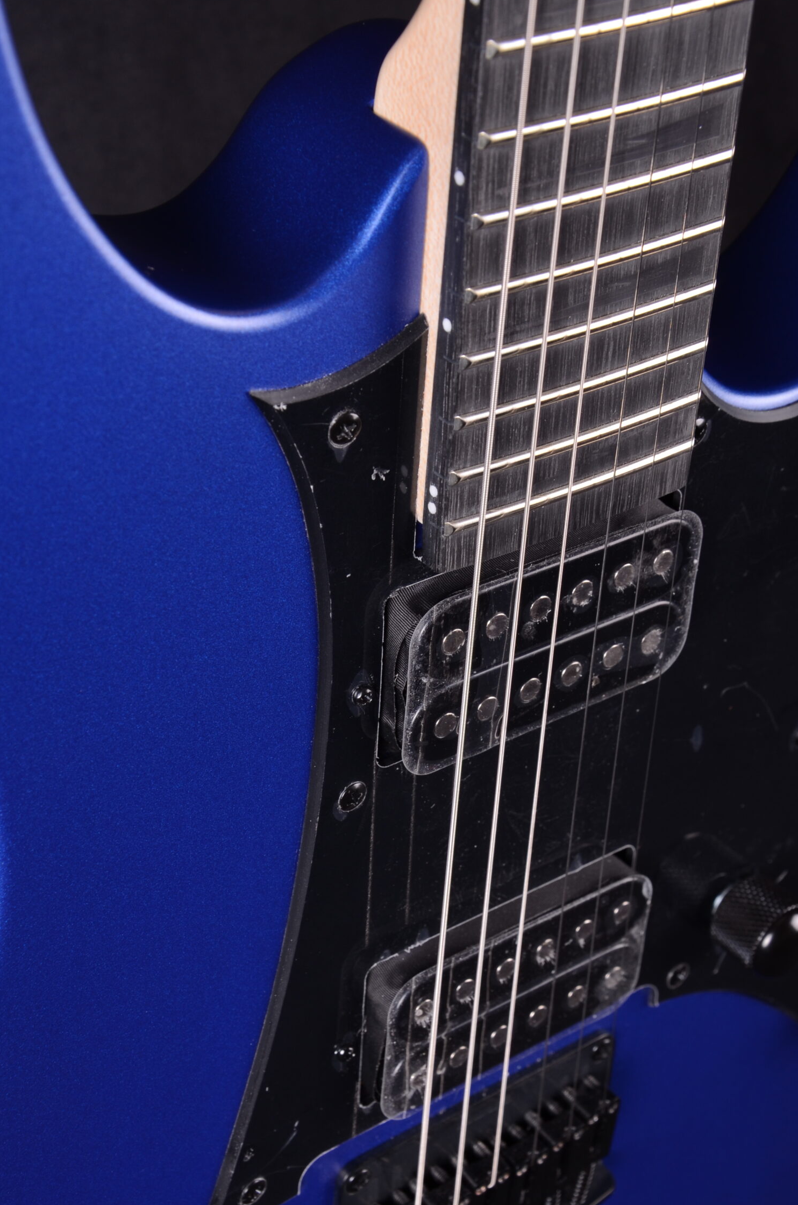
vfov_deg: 28.1
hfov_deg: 18.8
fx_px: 2404
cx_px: 412
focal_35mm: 72
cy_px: 672
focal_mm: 42
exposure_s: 1/200
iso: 200
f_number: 11
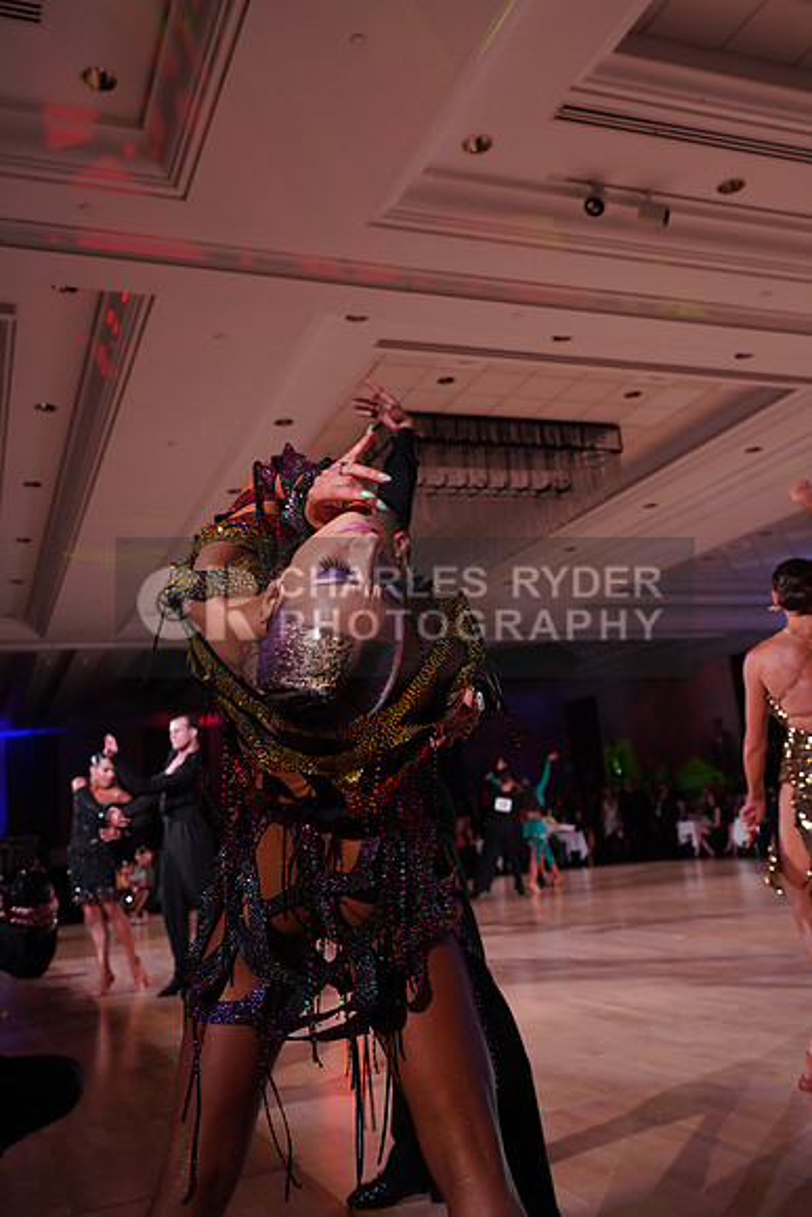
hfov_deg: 42.3
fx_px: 1048
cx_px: 406
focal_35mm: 31
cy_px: 608
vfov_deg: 60.3
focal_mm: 31
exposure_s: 1/160
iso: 1600
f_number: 5.6
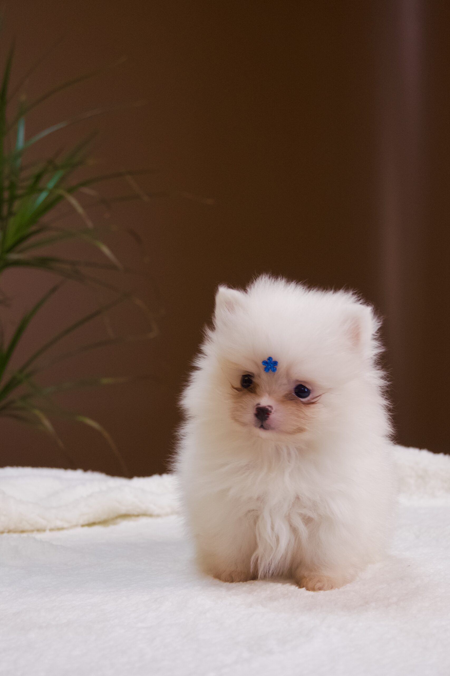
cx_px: 225
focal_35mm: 46
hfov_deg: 29.4
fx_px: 858
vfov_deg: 43.0
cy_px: 338
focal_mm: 30.5
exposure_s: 1/160
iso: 1600
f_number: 4.8
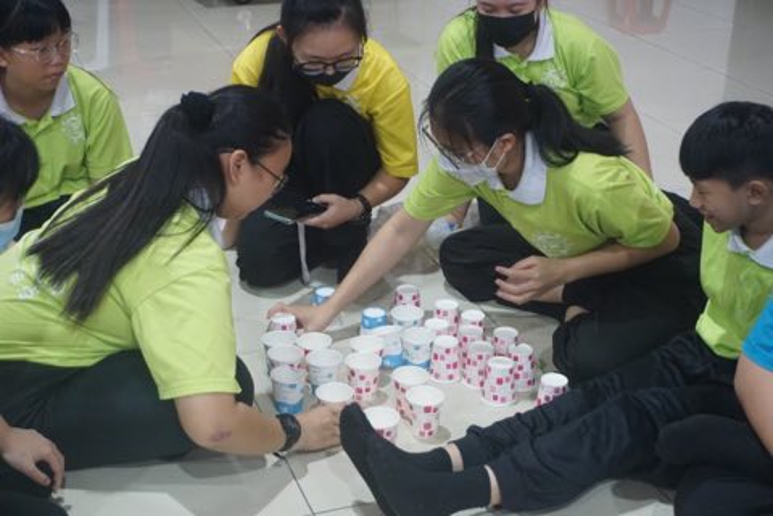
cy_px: 258
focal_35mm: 54
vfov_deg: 25.1
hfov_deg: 36.9
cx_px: 386
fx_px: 1159
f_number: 5.6
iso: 2500
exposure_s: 1/160
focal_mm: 36
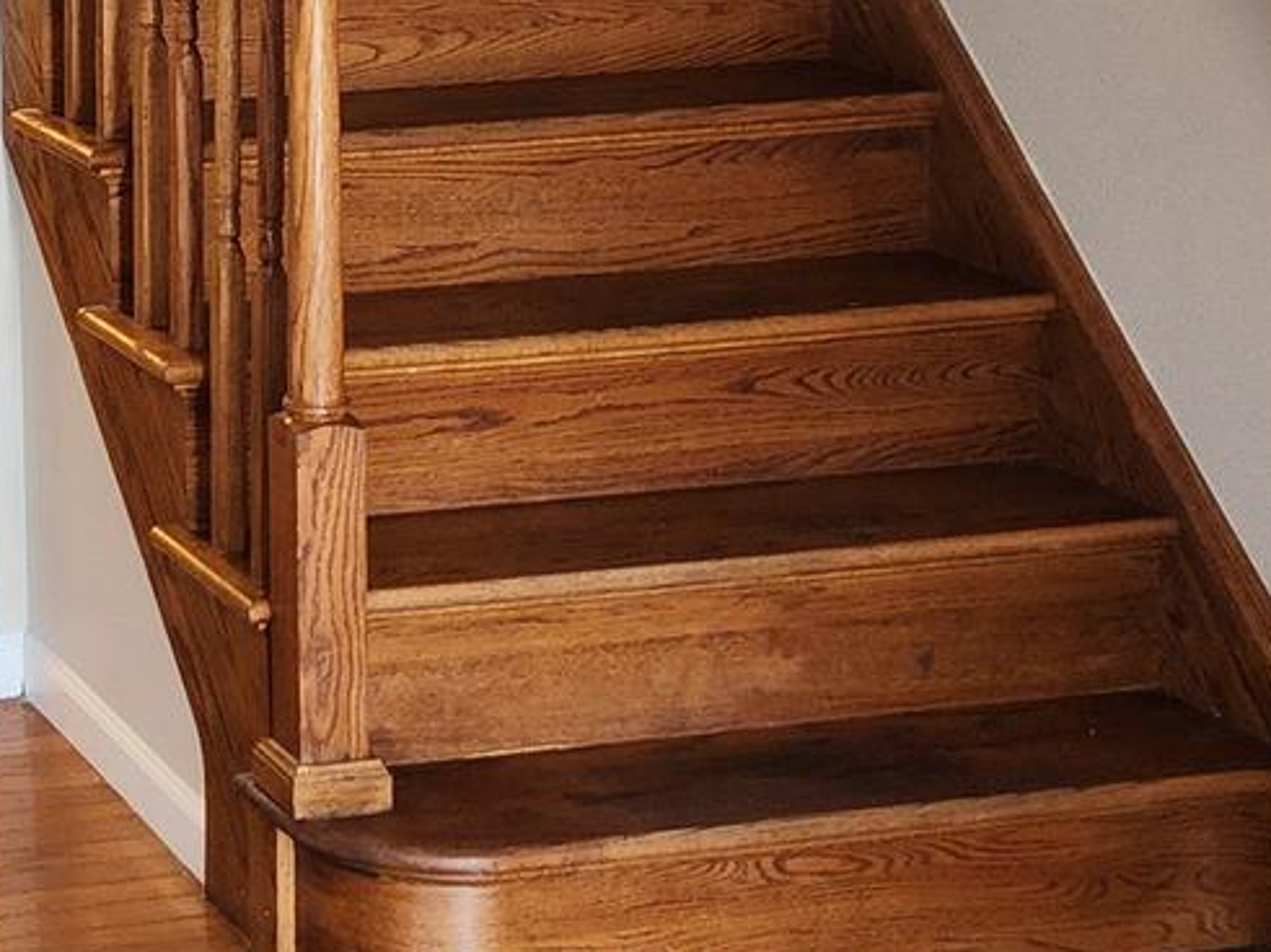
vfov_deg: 15.0
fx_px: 3524
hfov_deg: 18.9
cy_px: -91
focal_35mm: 96
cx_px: -391
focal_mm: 6.4
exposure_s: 1/120
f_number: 1.8
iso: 200
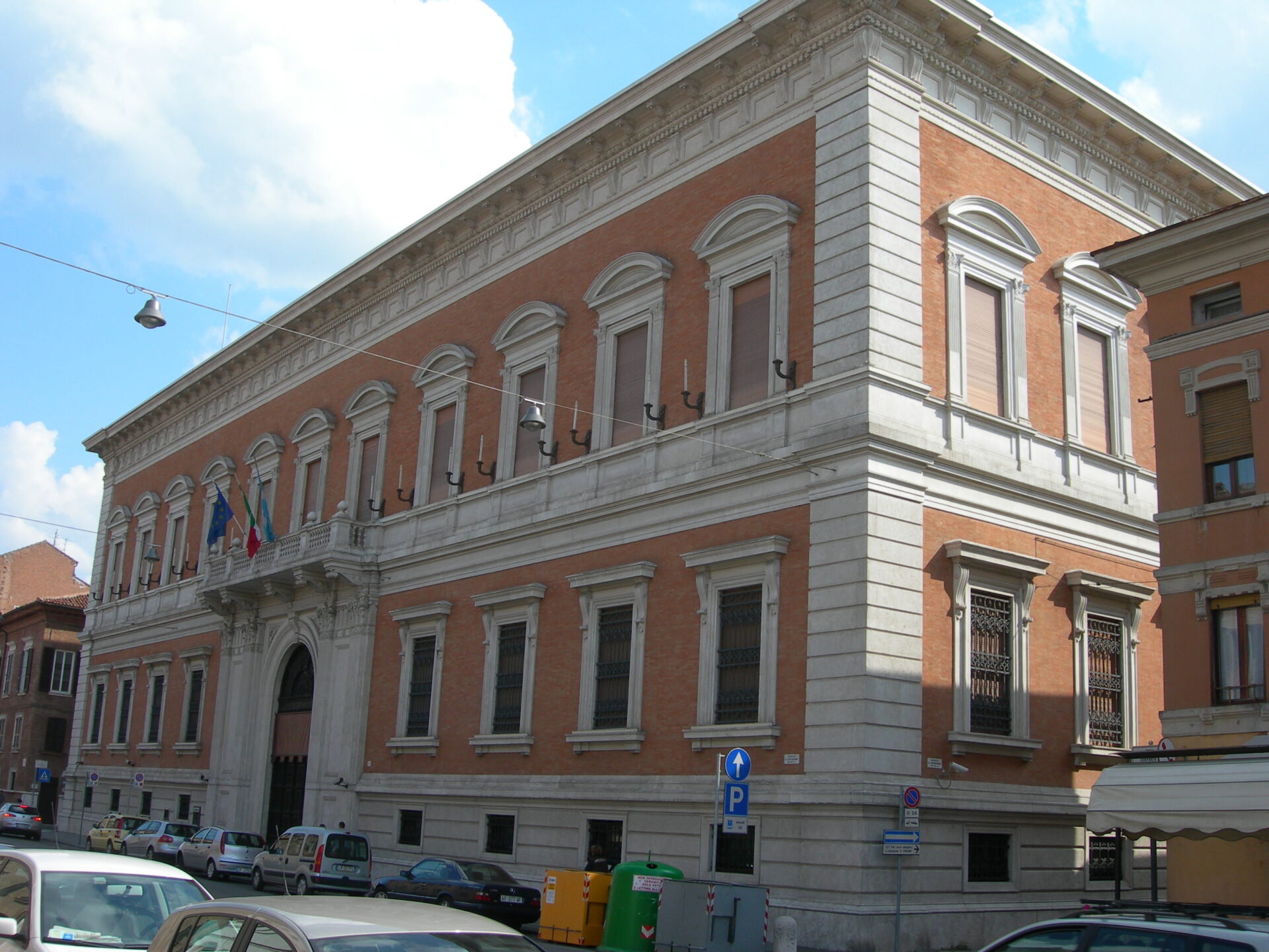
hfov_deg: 49.0
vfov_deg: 37.7
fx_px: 1393
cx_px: 634
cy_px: 476
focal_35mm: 38
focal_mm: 7.8
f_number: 4.8
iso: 50
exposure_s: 1/327
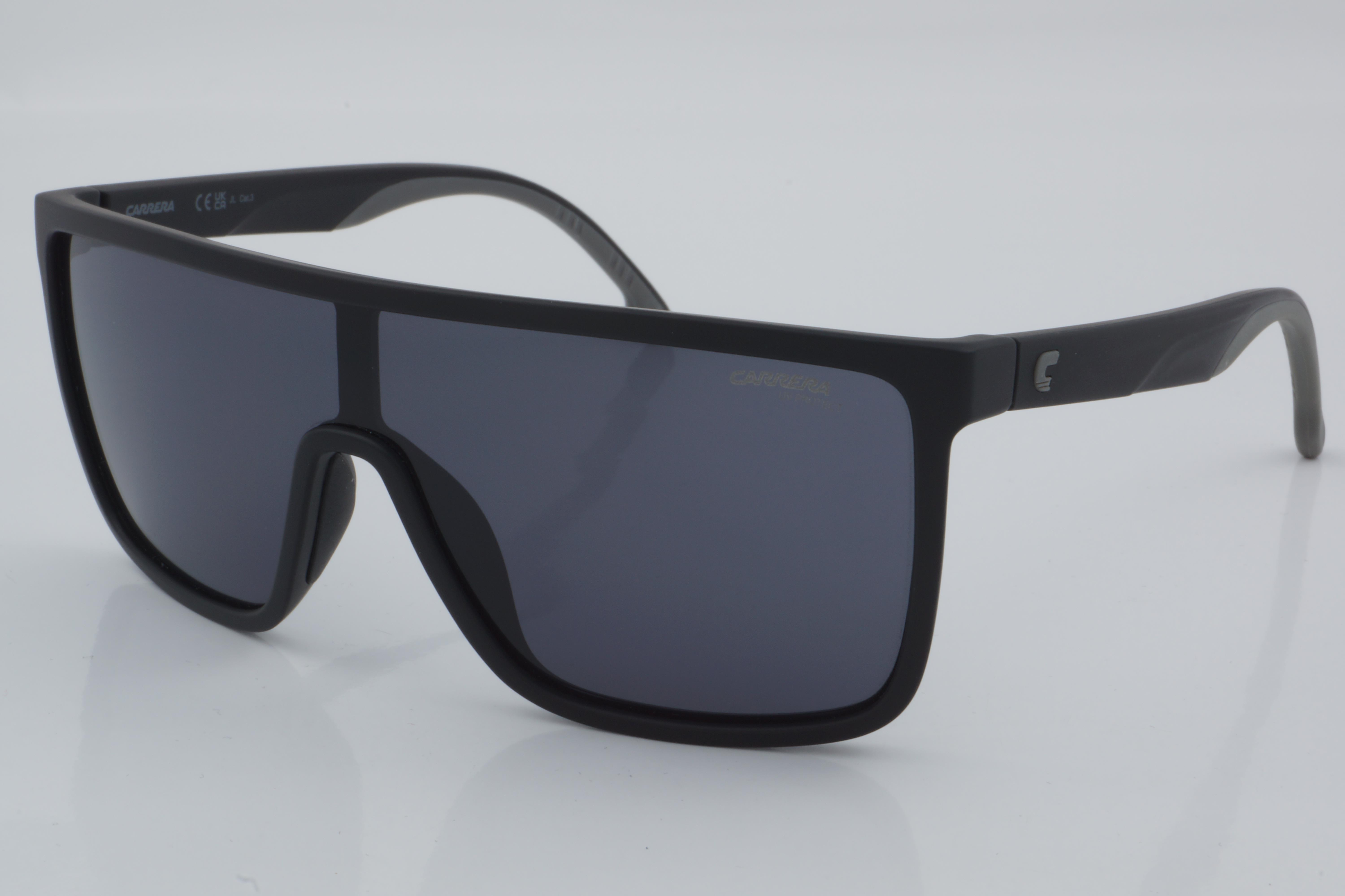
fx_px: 2802
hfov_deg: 27.0
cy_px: 448
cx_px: 672
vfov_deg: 18.2
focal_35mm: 75
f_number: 32
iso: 100
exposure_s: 1/4
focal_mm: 50
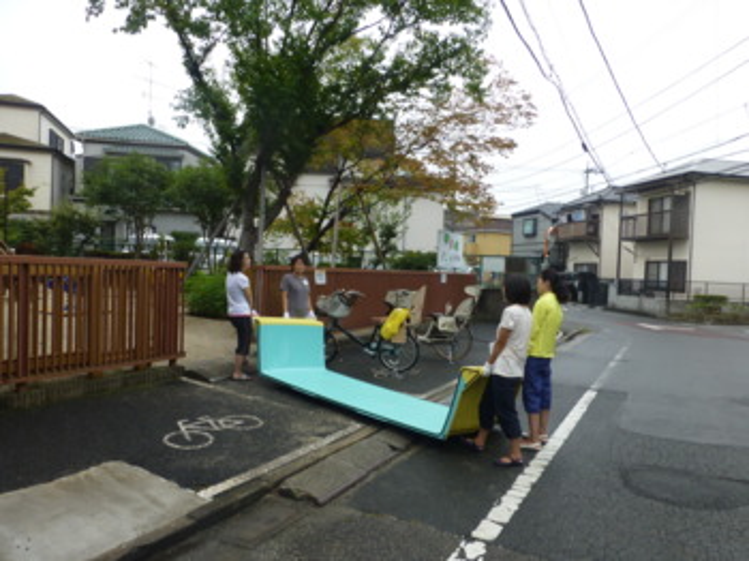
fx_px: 519
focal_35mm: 24
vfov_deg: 56.8
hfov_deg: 71.6
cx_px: 374
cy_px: 280
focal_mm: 4.3
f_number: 4
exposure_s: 1/320
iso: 100
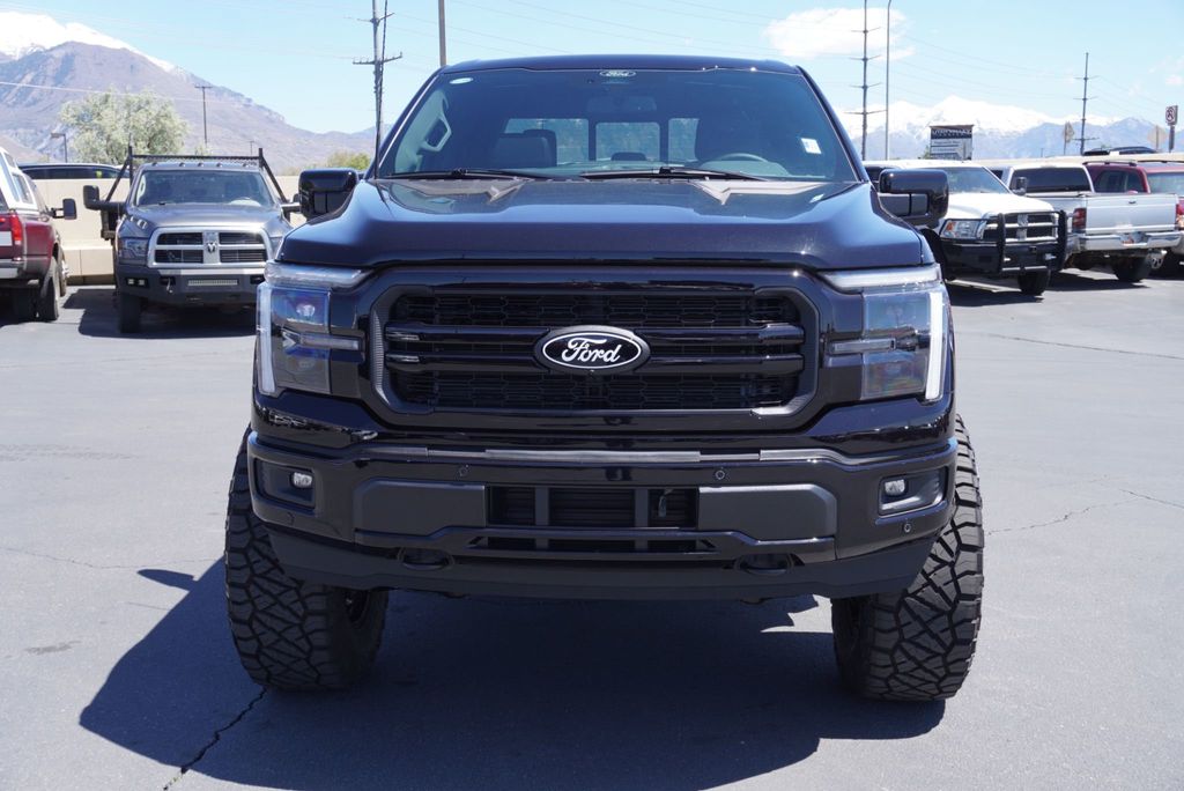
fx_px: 1283
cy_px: 396
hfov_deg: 49.5
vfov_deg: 34.3
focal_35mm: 39
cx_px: 592
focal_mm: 26
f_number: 6.3
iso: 100
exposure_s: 1/160
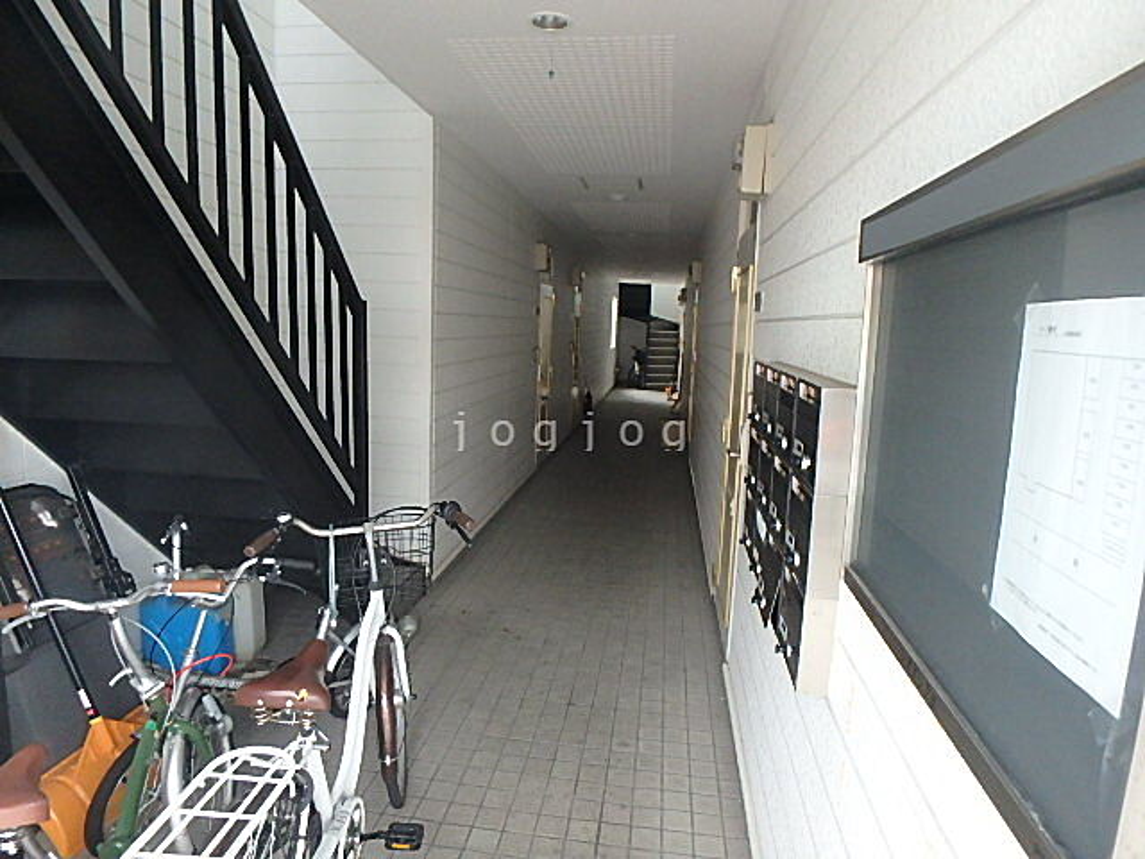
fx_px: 695
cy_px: 430
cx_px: 572
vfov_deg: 63.4
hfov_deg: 79.0
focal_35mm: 21
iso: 640
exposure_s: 1/30
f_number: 3.5
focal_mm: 3.7
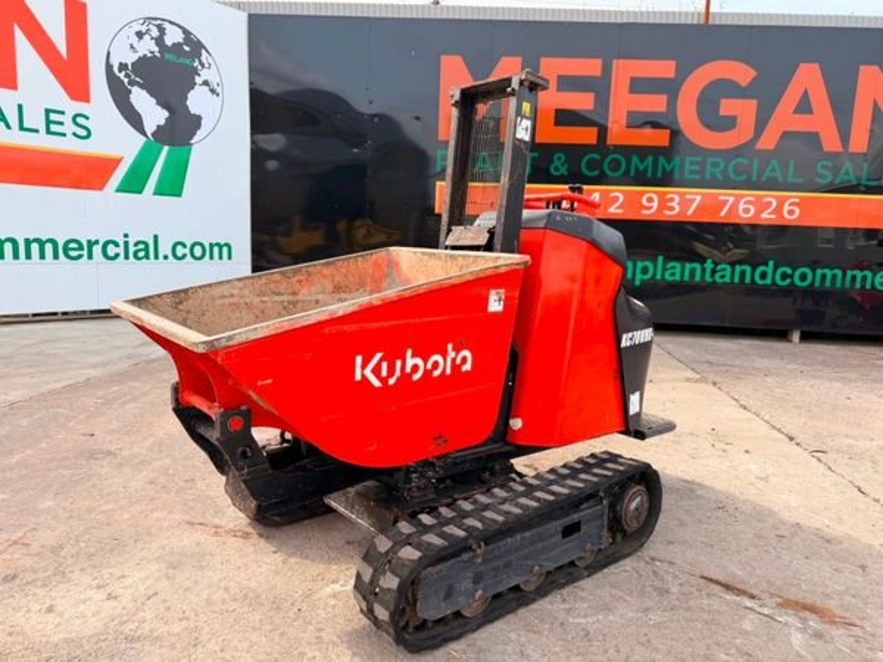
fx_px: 612
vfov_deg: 56.8
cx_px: 442
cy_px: 331
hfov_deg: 71.6
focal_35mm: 24
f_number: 1.78
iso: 80
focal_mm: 6.76
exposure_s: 1/1522
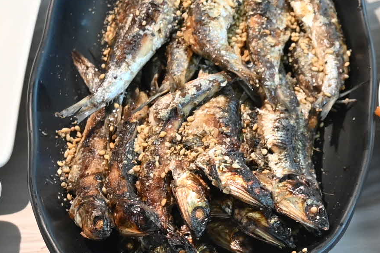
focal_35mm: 150
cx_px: 451
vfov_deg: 9.1
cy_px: 131
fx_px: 1583
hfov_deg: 13.3
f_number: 6.3
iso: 500
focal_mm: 29
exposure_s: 1/160
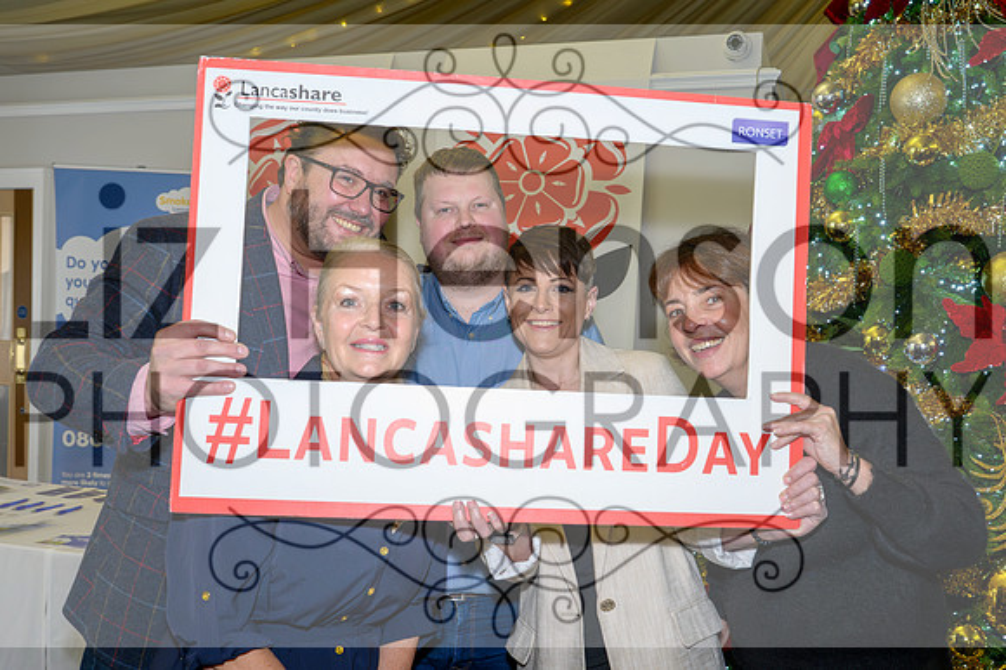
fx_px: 943
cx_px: 536
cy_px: 328
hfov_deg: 56.1
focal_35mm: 34
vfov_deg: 39.1
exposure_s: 1/100
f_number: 5
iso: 3200
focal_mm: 25
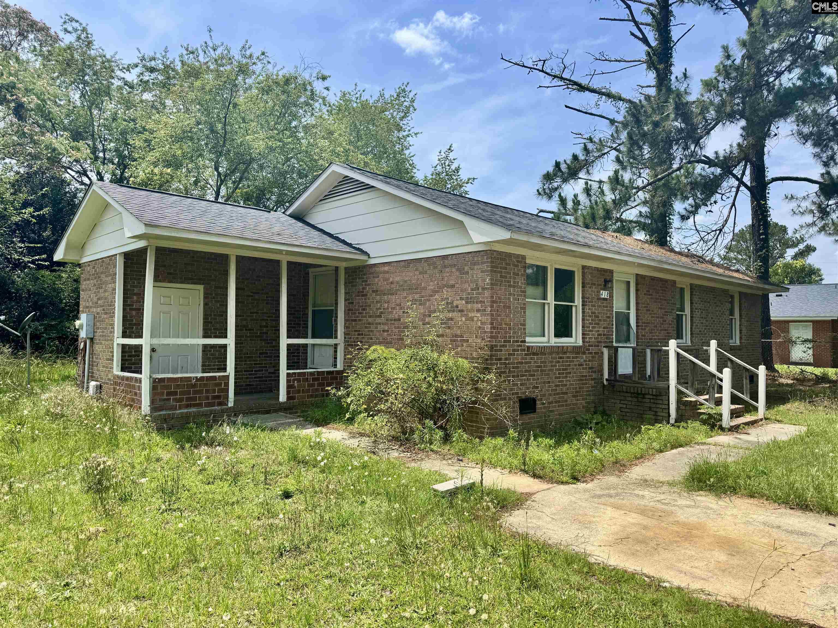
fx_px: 581
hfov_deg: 71.6
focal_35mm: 24
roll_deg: -1.8
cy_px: 314
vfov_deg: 56.8
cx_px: 419
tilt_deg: +3.4
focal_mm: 6.76
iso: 80
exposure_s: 1/3802
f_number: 1.78
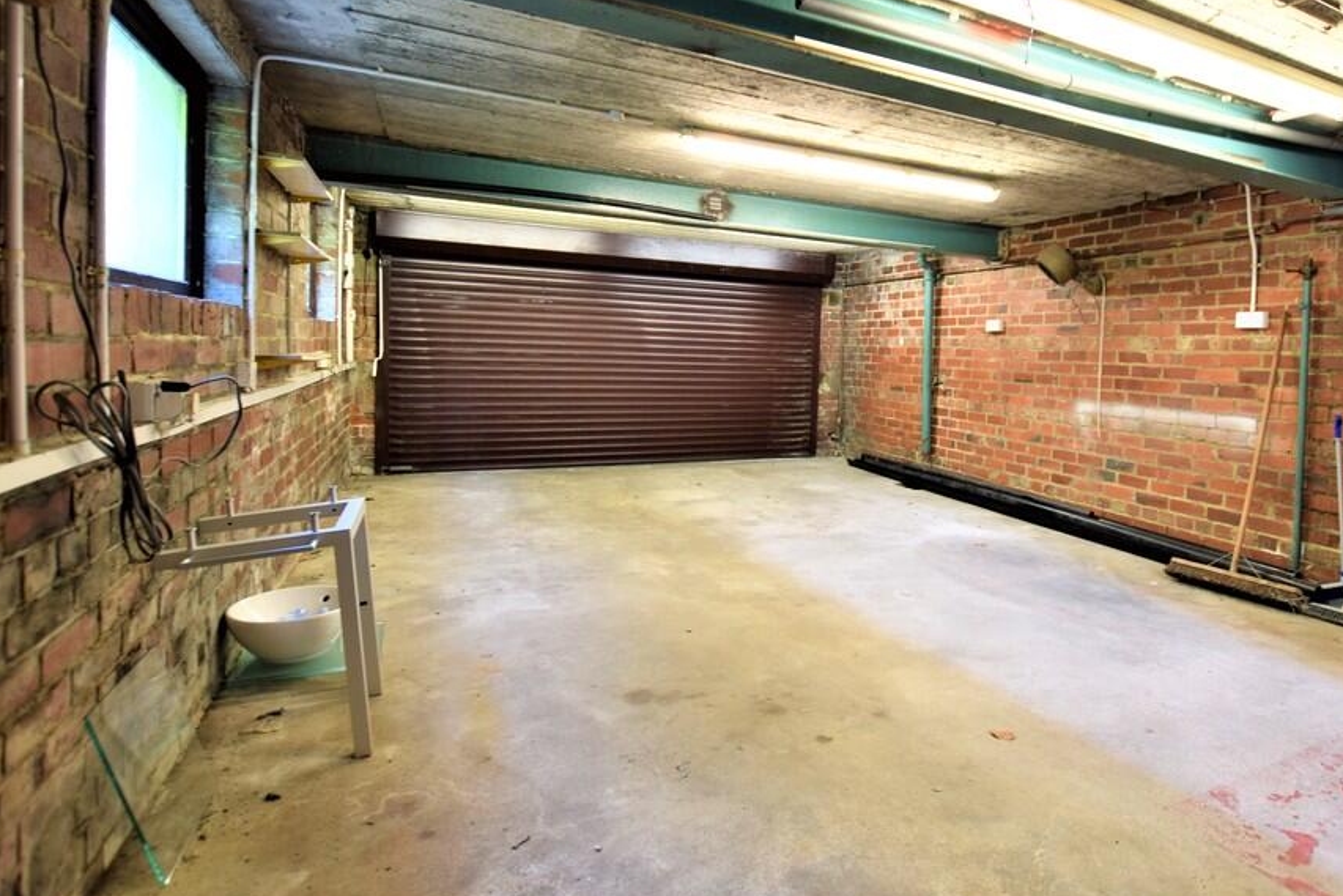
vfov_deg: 66.9
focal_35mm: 18
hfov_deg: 89.3
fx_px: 672
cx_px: 779
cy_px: 371
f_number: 3.5
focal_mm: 10
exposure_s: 1/15
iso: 500
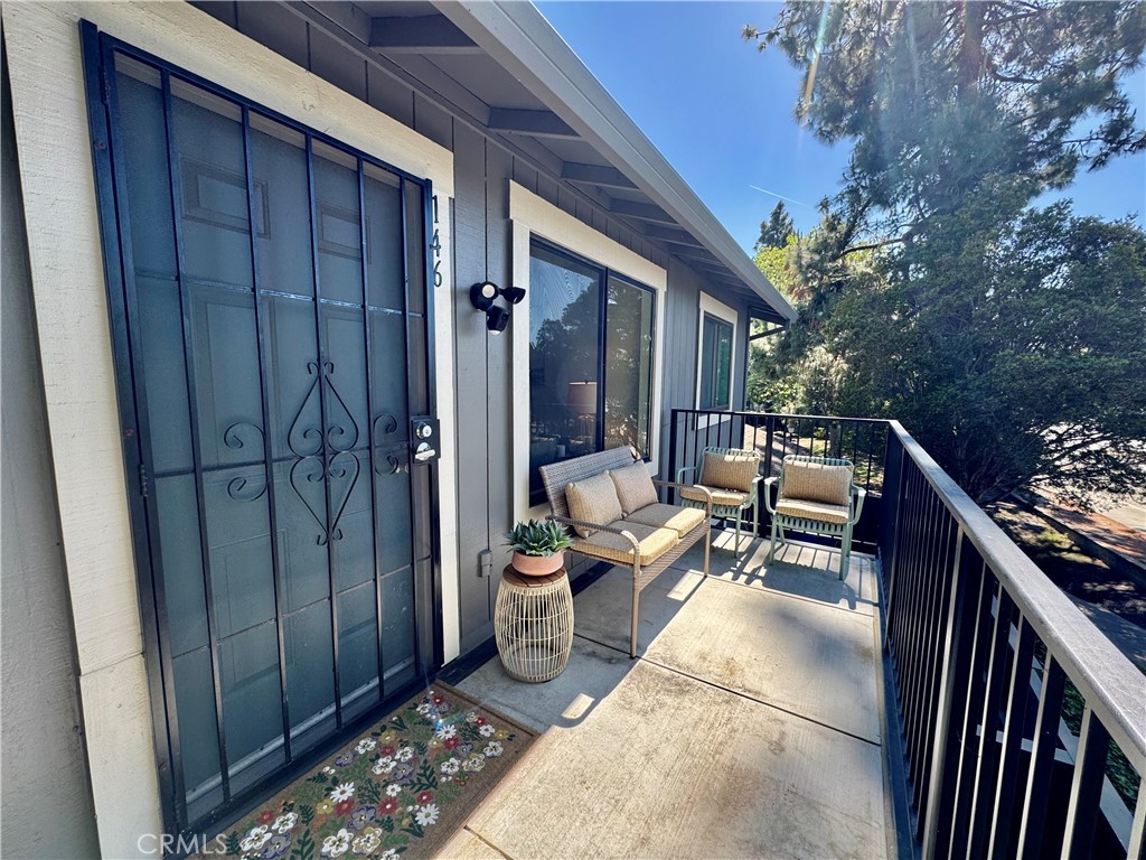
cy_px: 430
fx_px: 463
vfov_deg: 85.7
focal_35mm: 14
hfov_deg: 102.1
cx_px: 573
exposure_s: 1/338
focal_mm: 2.22
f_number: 2.2
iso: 40
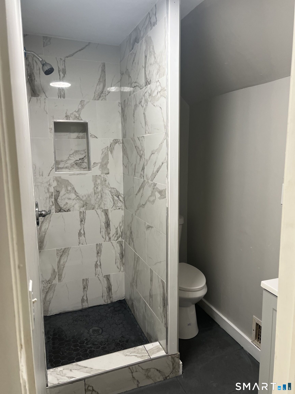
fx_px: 295
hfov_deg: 53.1
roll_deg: +1.4
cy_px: 197
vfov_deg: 67.3
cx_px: 148
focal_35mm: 26
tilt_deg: -7.0
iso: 64
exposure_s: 1/60
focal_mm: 5.7
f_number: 1.5
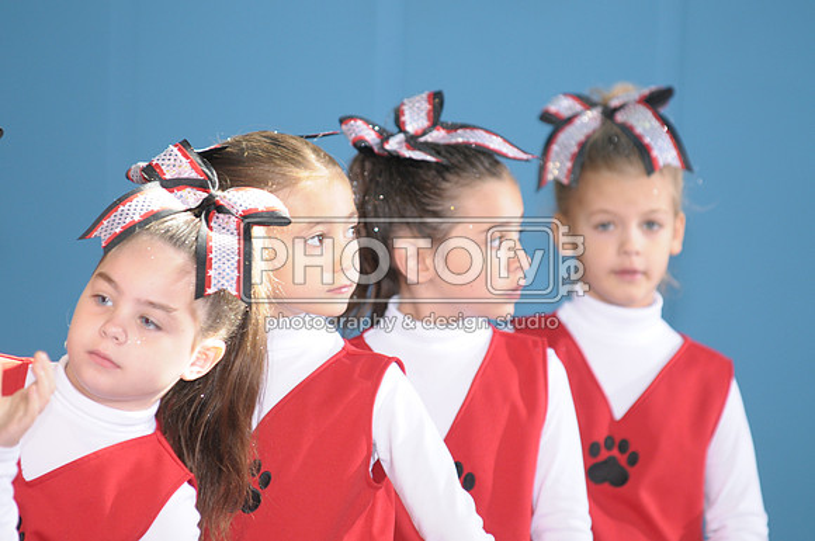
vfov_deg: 4.6
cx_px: 408
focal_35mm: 300
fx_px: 6782
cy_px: 270
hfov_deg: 6.9
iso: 500
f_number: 2.8
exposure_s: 1/125
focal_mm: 200
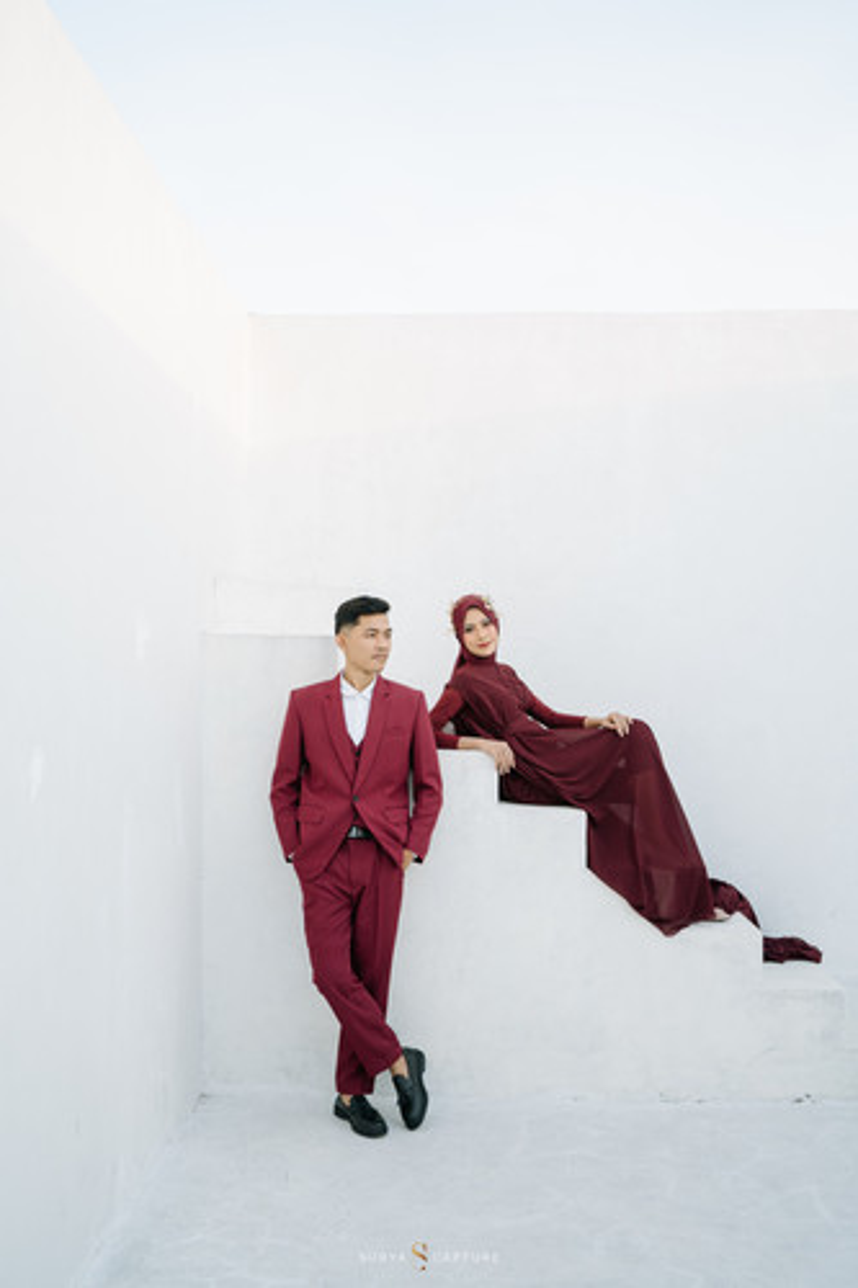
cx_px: 429
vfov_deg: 54.5
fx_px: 1252
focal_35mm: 35
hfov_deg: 37.8
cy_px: 644
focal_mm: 35
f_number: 2.2
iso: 200
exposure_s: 1/640
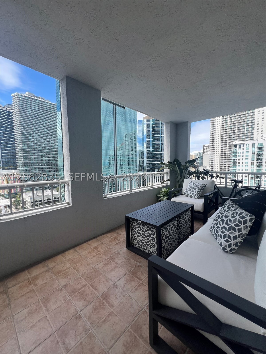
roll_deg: +1.3
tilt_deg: -4.2
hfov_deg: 89.9
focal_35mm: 13
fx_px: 133
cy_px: 177
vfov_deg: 106.2
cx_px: 133
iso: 32
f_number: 1.8
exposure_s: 1/555
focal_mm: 1.57
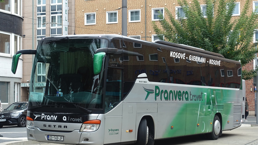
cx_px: 129
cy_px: 84
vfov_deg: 19.1
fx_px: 431
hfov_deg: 33.3
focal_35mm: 63
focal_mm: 22.18
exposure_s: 1/80
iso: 125
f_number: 4
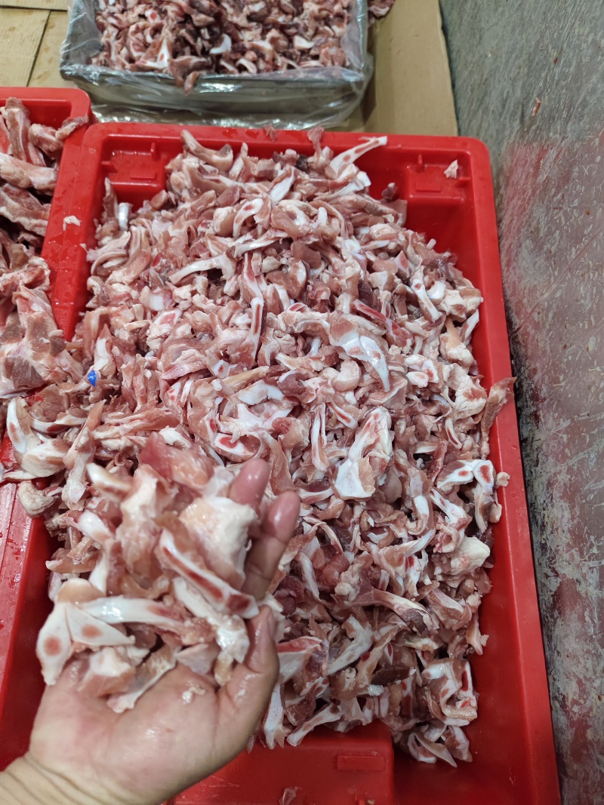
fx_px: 558
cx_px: 302
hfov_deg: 56.8
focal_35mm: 24
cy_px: 402
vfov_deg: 71.6
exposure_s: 1/37.2
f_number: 1.88
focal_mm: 5.56
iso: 50
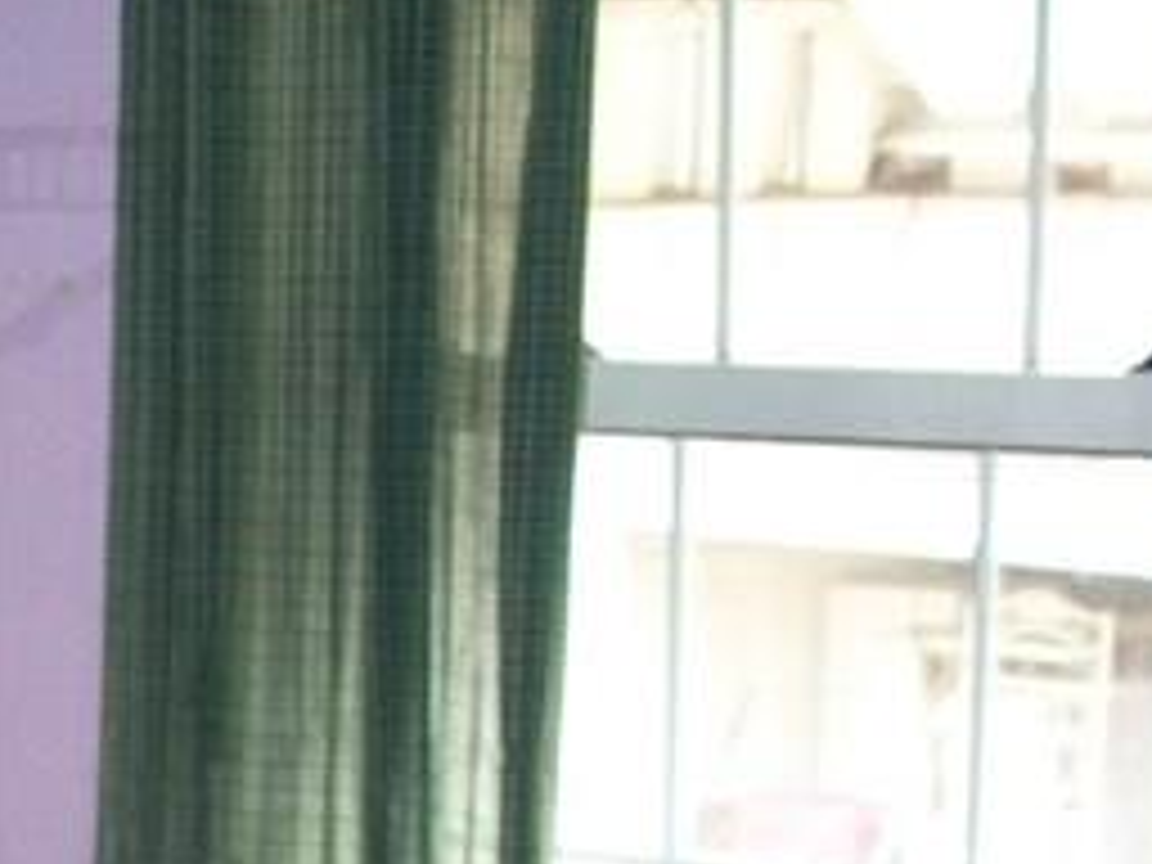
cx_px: -585
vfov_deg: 10.7
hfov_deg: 14.4
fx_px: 4260
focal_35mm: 128
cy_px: 1674
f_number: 2.9
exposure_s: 1/30
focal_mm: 5.7
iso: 160
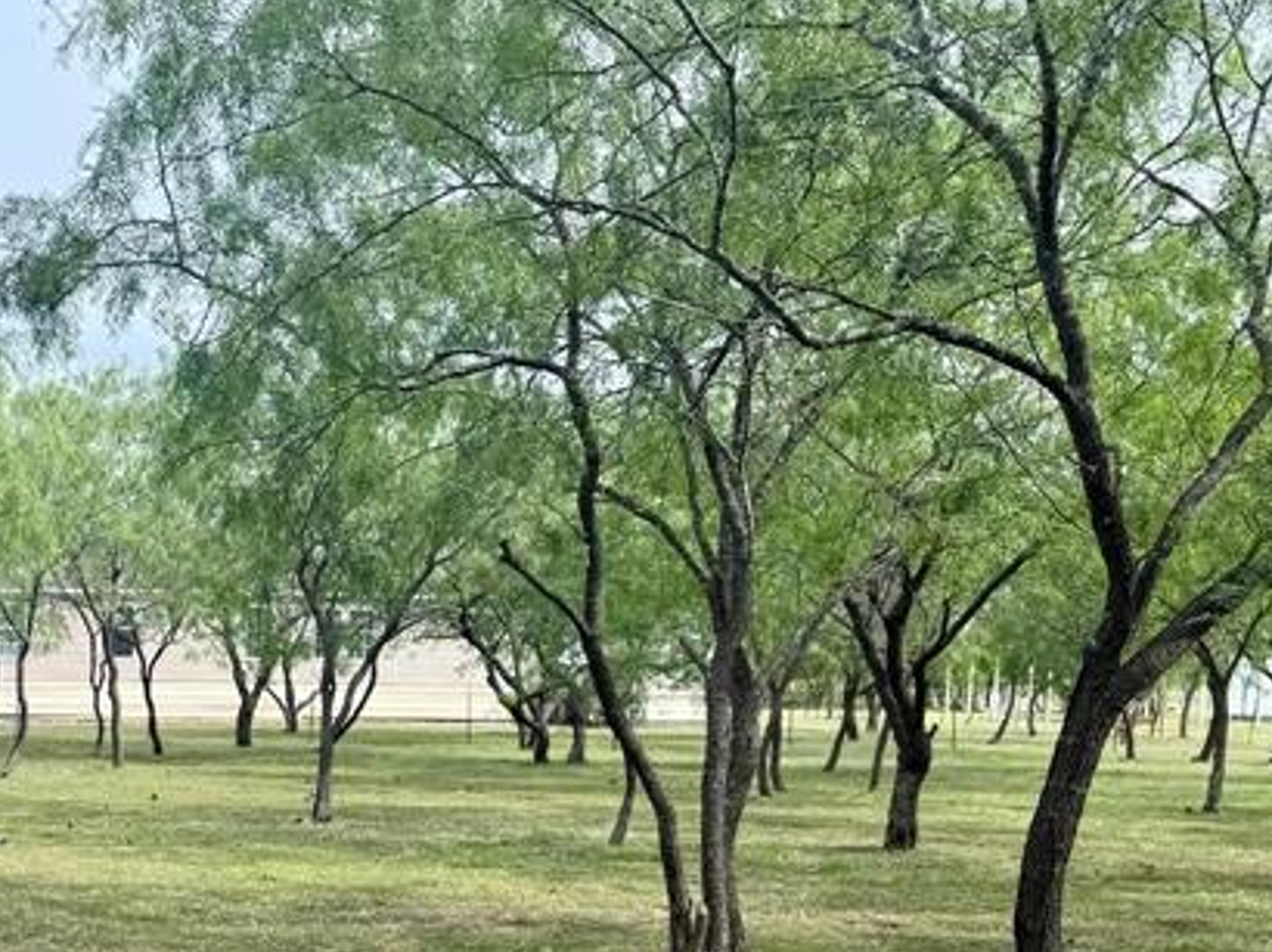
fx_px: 2203
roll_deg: -1.0
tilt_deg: -4.1
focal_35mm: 60
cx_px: -121
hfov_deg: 29.2
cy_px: 843
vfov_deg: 23.8
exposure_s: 1/2445
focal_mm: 6.76
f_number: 1.78
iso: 80
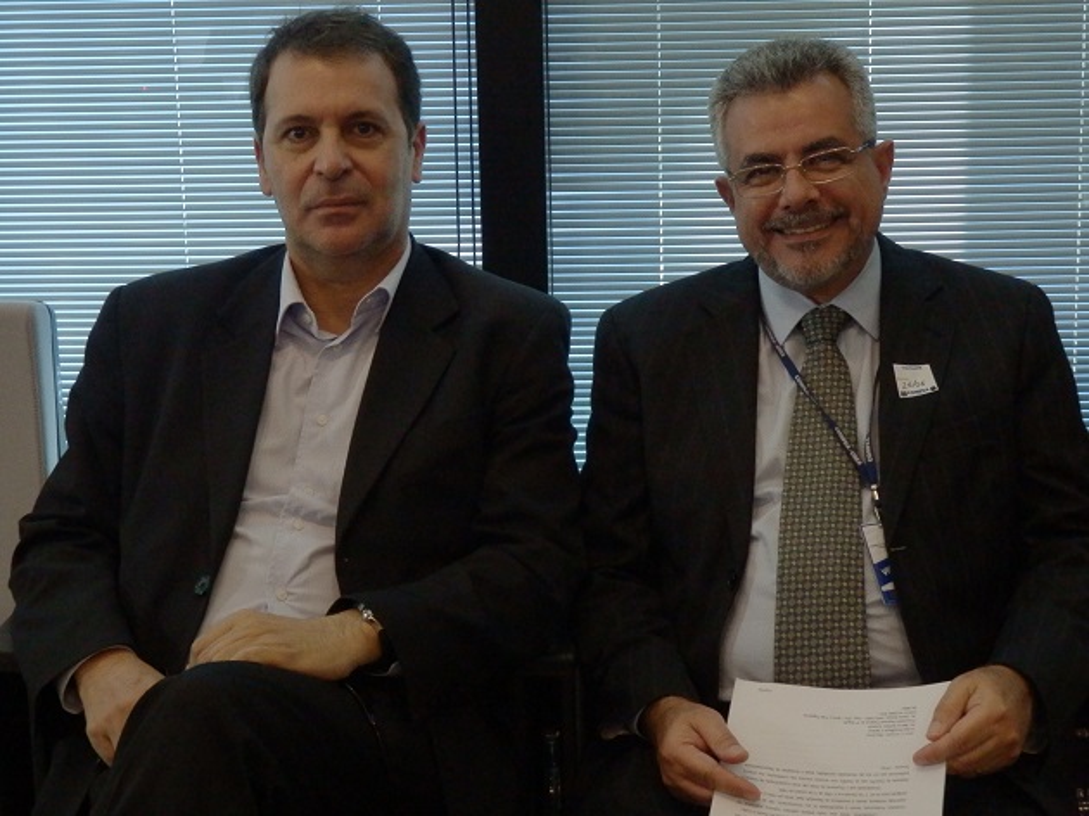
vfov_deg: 22.2
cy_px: 408
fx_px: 2076
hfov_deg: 29.4
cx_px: 544
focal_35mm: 66
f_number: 4.4
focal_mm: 11.9
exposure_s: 1/50
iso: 800
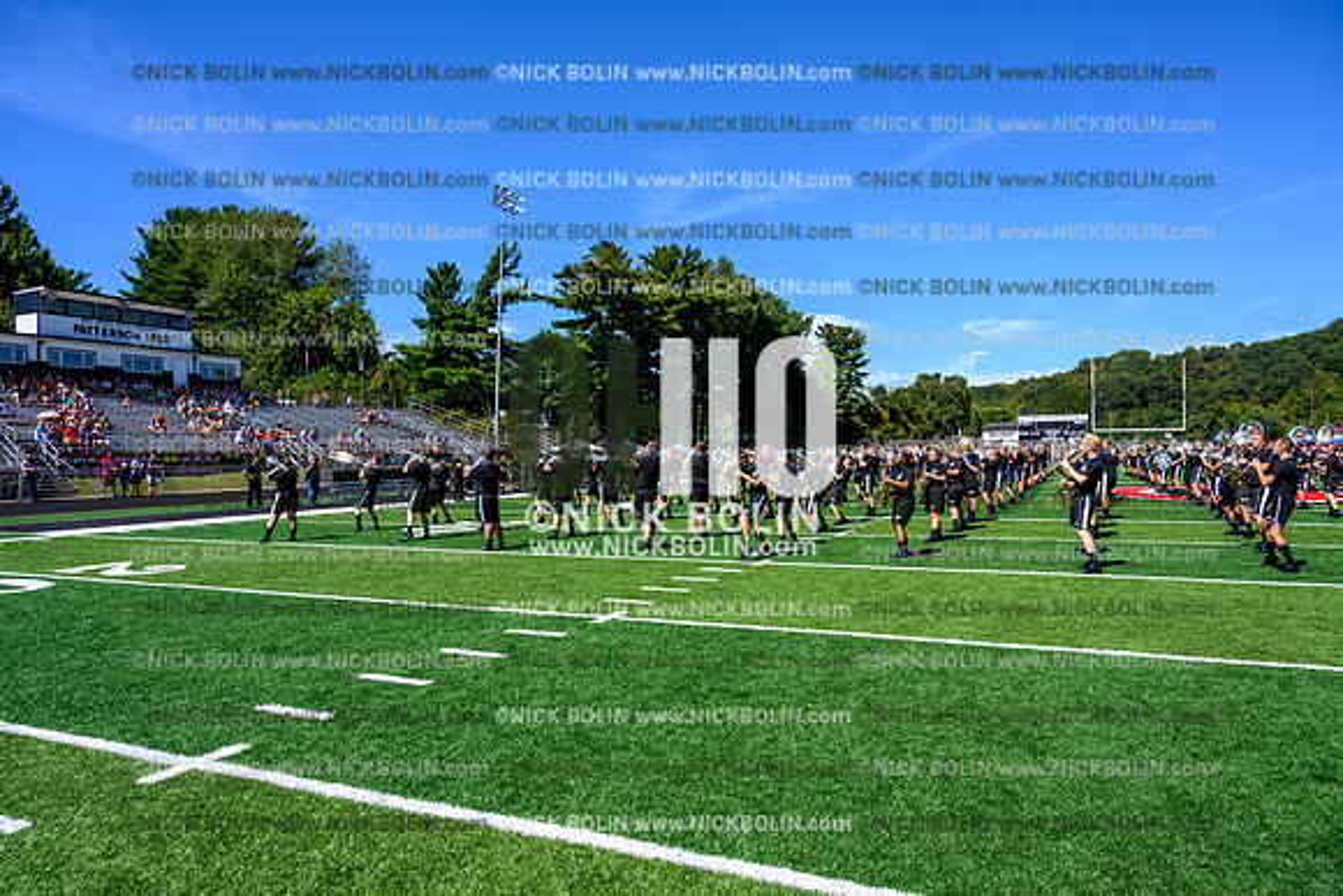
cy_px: 448
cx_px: 672
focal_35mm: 24
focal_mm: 24
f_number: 8
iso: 160
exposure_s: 1/640
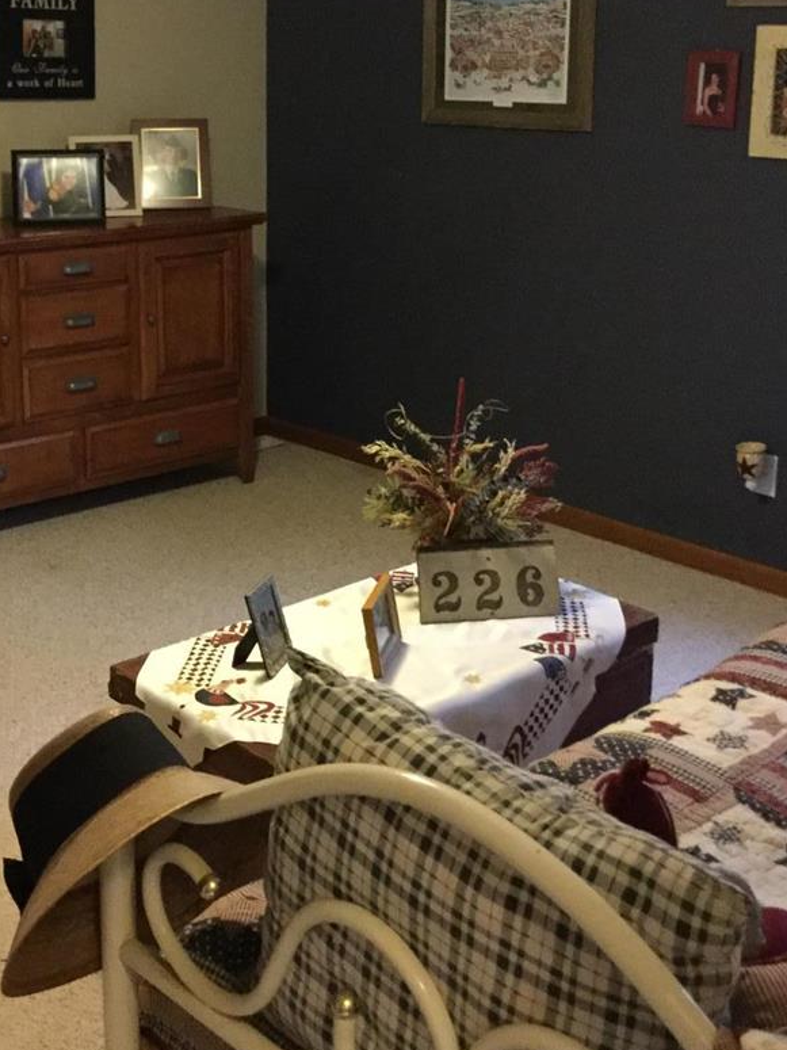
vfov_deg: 39.0
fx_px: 1455
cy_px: 322
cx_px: 294
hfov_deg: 30.1
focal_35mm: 48
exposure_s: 1/17
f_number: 2.4
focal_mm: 3.3
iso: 320
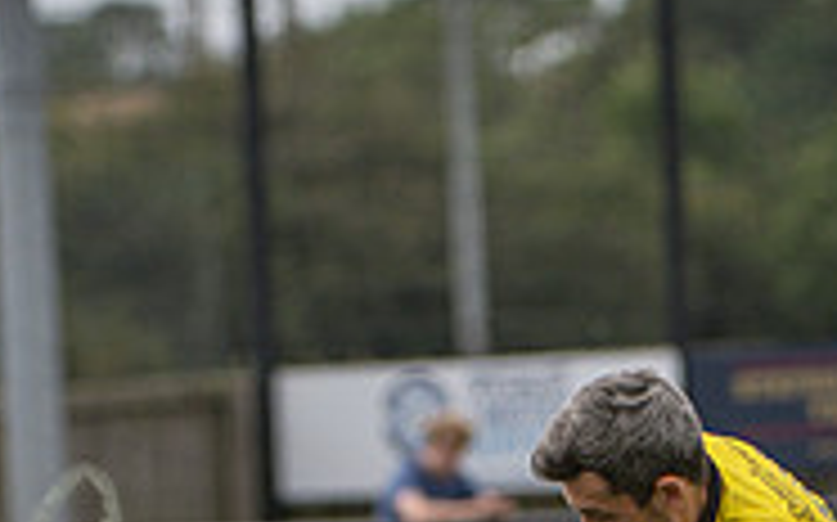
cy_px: 778
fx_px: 16870
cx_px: 371
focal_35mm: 740
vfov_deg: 1.8
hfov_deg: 2.8
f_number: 4
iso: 400
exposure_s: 1/1600
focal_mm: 200
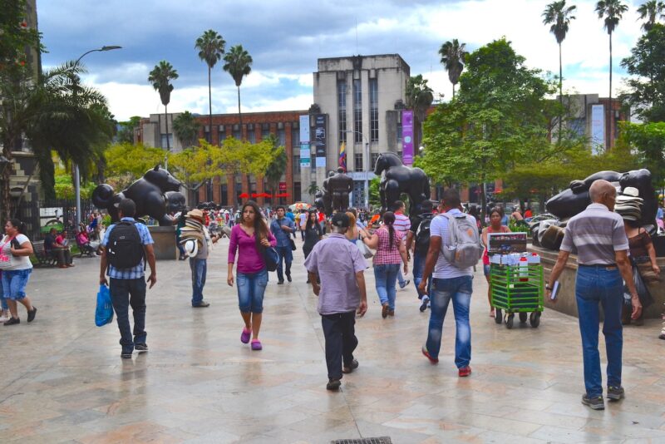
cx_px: 332
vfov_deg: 34.2
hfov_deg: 49.5
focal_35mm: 39
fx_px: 721
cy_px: 222
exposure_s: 1/200
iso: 400
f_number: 10
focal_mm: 26
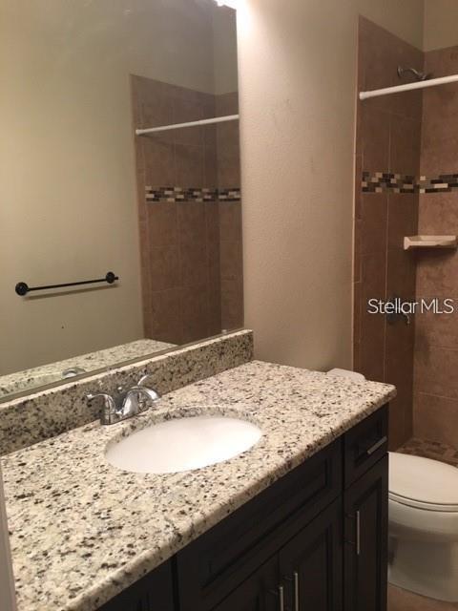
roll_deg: +1.3
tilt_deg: -6.5
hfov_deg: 48.2
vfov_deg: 61.7
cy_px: 306
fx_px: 512
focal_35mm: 29
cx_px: 229
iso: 80
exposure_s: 1/30
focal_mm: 4.15
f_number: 2.2
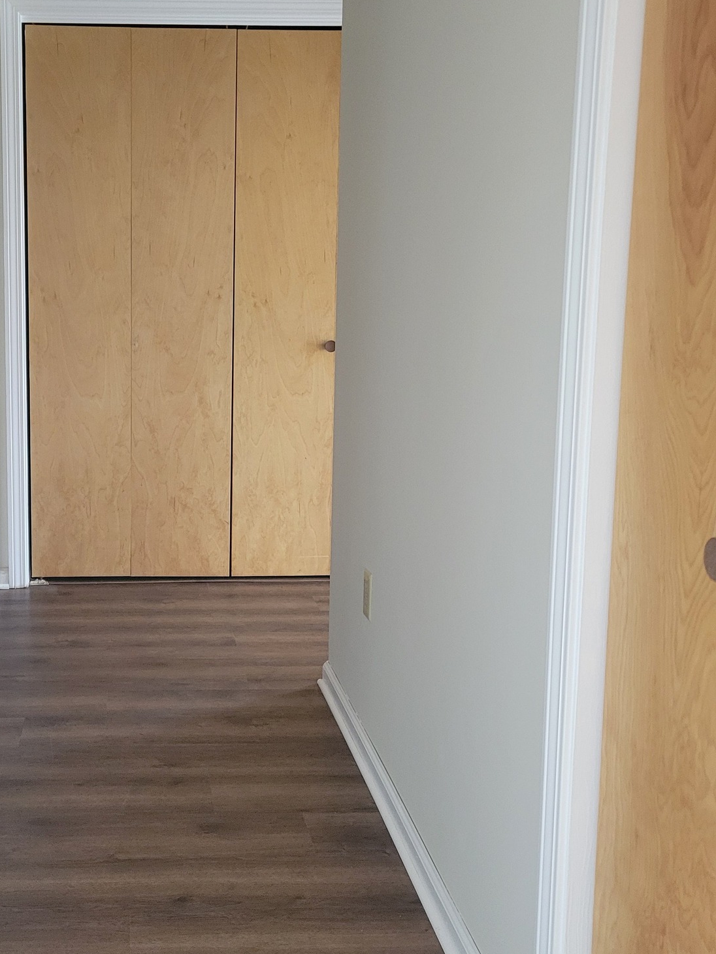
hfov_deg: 34.2
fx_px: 1131
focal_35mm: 41
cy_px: 457
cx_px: 152
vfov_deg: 45.8
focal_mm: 5.4
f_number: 1.8
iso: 500
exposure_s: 1/30
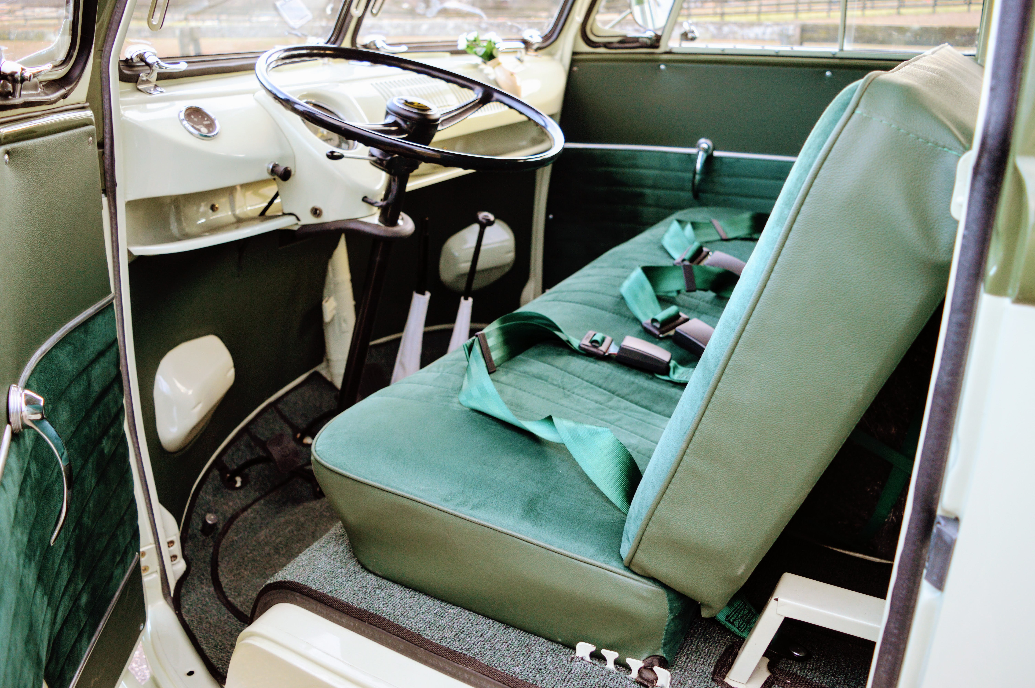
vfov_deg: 47.8
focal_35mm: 27
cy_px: 344
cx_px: 518
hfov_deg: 67.4
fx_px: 776
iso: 400
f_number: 3.5
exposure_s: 1/30
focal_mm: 18
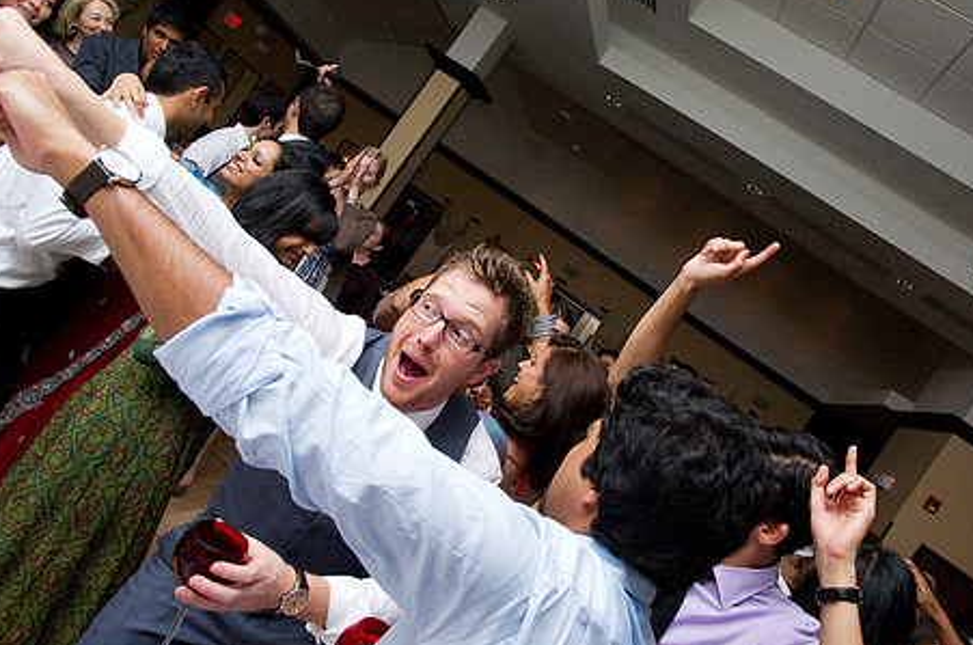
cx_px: 522
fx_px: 728
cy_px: 282
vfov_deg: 47.7
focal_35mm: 27
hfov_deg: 67.4
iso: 2500
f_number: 6.3
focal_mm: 14
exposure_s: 1/180
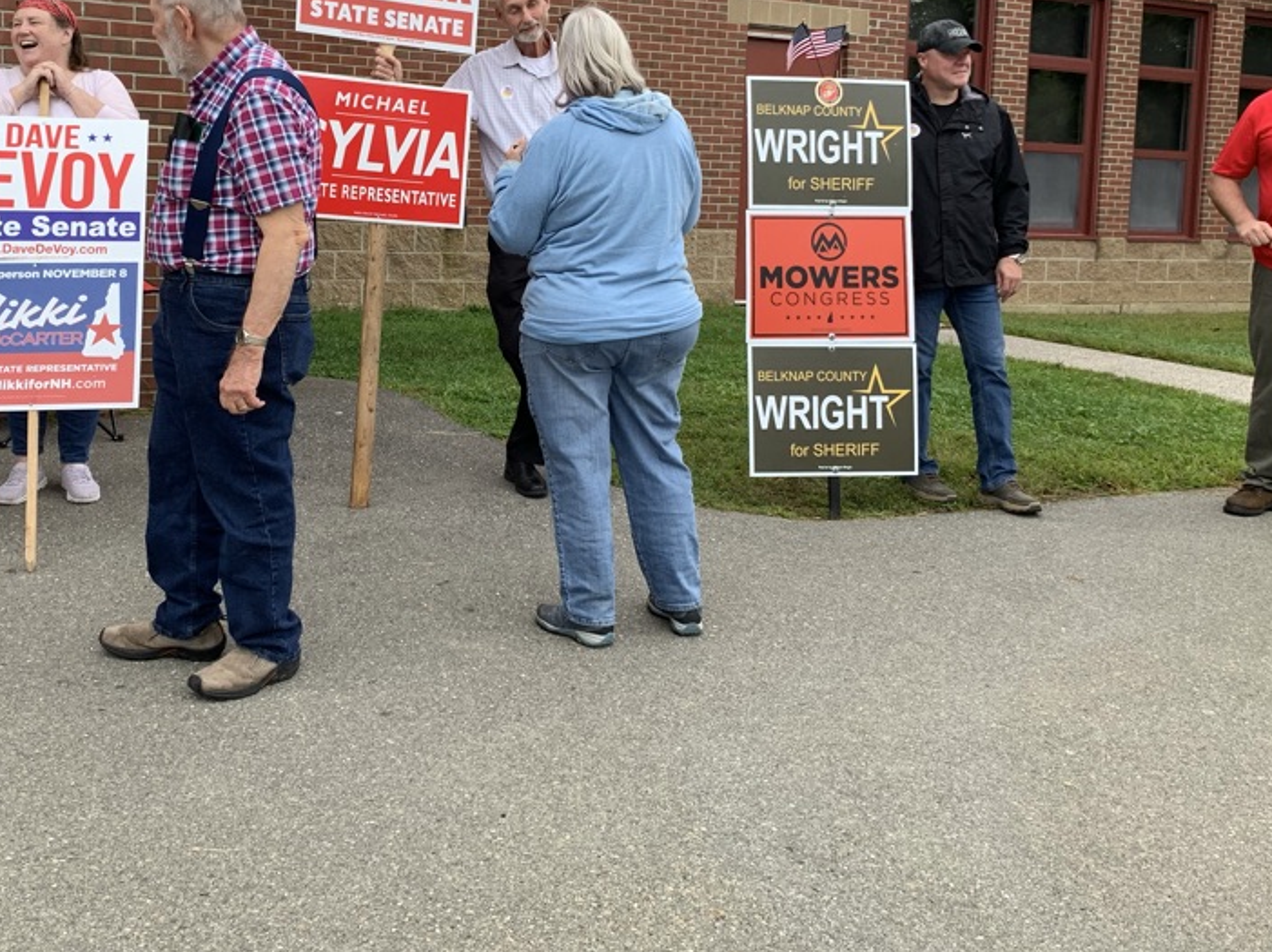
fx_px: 1396
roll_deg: -2.8
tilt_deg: -4.6
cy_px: 314
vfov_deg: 37.3
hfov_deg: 48.5
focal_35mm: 38
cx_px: 463
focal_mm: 4.25
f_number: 1.8
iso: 25
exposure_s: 1/364
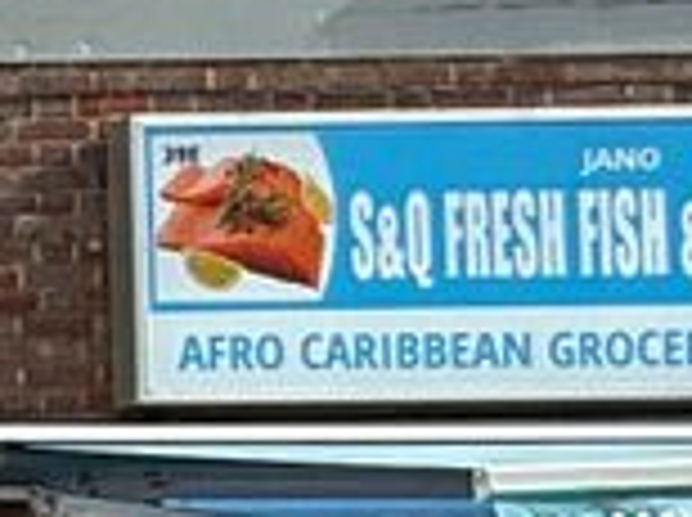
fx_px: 2016
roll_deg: +0.5
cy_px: 726
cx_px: -1317
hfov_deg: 11.7
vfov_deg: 13.9
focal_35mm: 101
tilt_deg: +3.5
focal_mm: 2.22
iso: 50
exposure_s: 1/405
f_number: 2.2
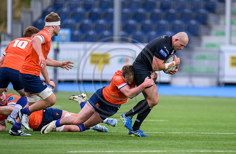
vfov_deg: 1.8
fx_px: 4753
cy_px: 102
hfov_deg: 2.8
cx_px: 153
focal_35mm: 731
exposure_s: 1/1250
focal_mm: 560
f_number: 4
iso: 3200
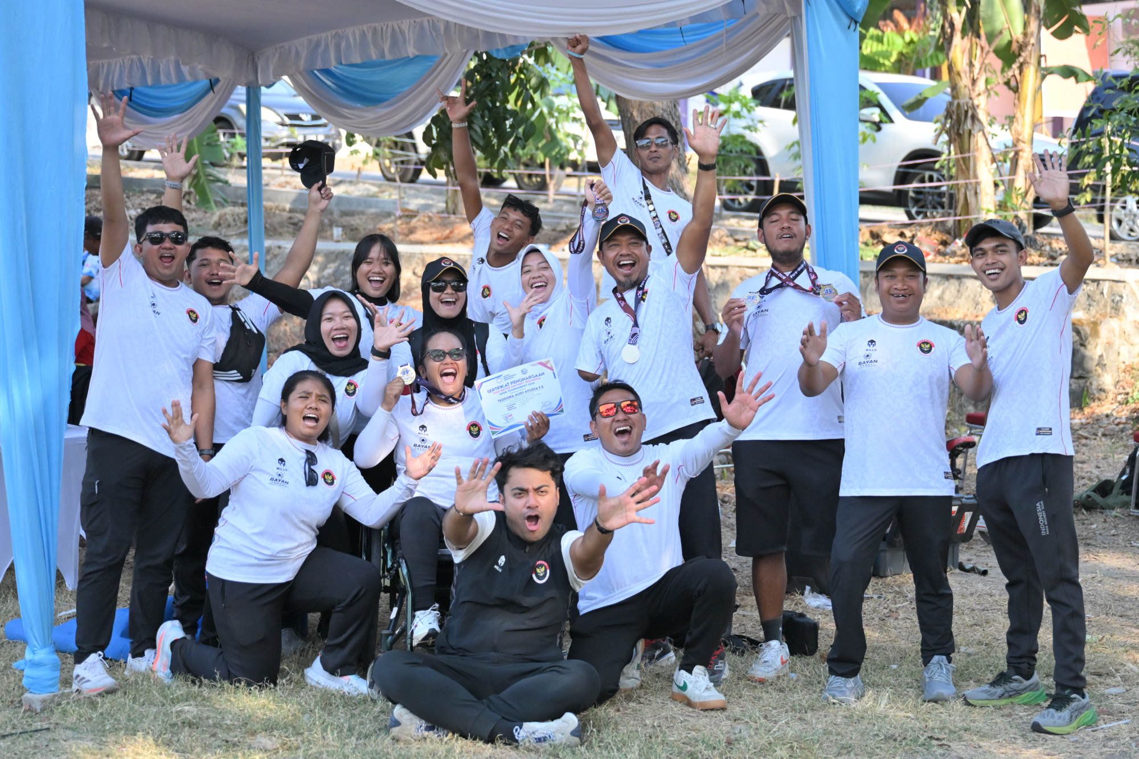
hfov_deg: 38.9
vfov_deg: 26.5
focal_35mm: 51
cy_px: 380
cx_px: 570
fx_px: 1613
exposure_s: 1/6400
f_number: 2.8
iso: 2000
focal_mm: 51
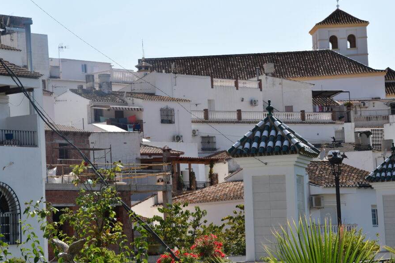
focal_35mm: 130
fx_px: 1422
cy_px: 120
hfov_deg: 15.8
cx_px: 211
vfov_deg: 10.6
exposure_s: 1/500
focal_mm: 75
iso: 200
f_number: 11
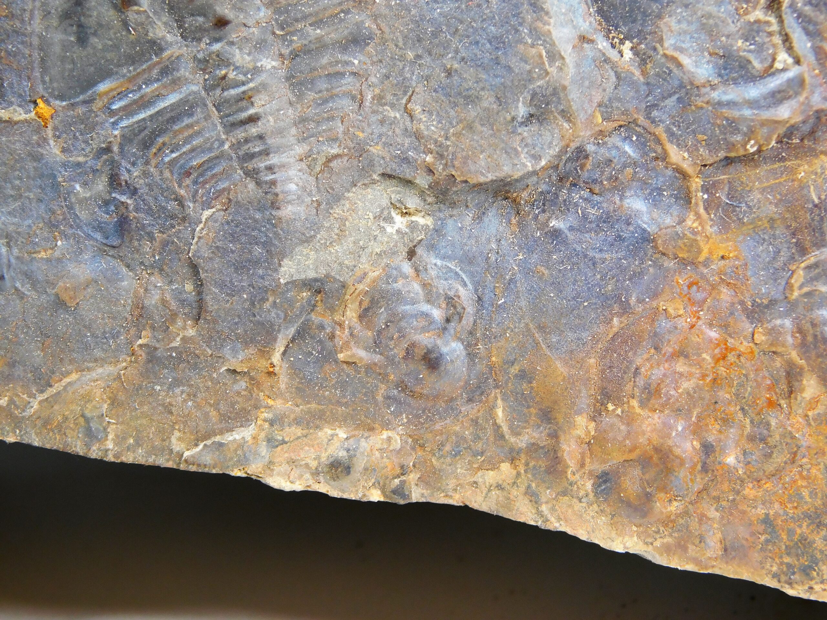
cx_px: 414
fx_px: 4396
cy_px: 310
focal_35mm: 184
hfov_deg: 10.7
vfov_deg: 8.1
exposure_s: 1/80
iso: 125
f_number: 5.4
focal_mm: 32.7
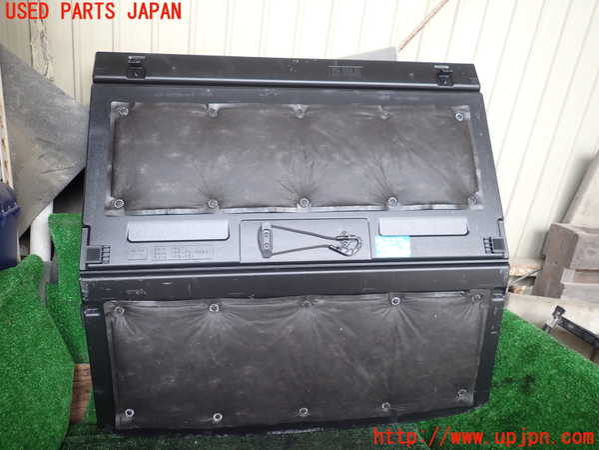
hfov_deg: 69.4
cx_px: 300
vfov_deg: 54.9
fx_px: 433
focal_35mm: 25
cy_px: 225
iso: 100
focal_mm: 4.5
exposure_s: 1/80
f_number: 2
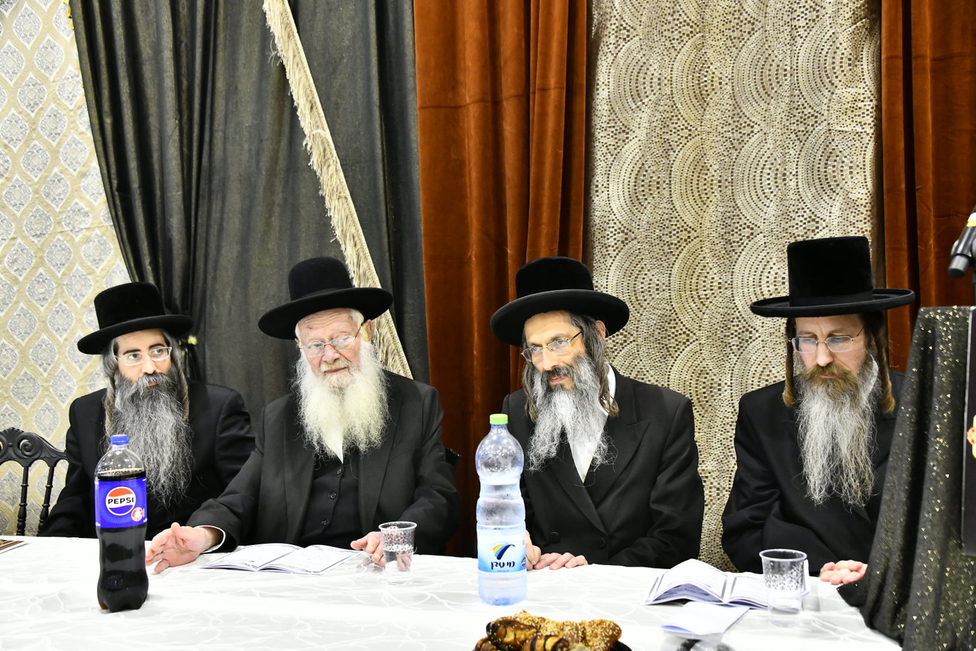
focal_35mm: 42
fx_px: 1138
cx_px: 488
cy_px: 326
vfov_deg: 31.9
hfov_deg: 46.4
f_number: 5.6
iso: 2500
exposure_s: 1/160
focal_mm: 42
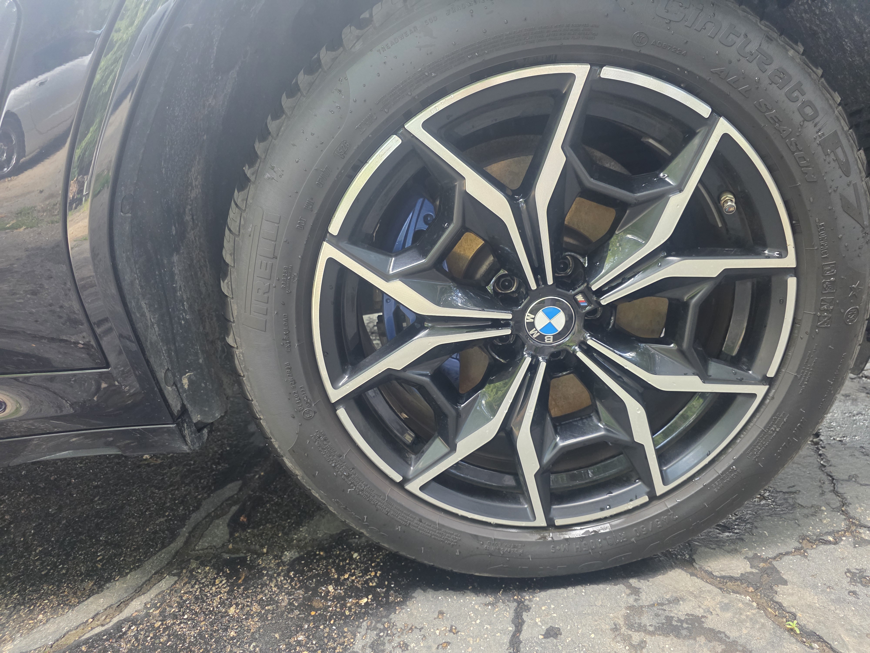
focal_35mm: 23
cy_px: 326
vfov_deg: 58.9
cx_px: 435
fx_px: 578
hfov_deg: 73.9
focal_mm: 6.3
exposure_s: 1/120
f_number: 1.7
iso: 400
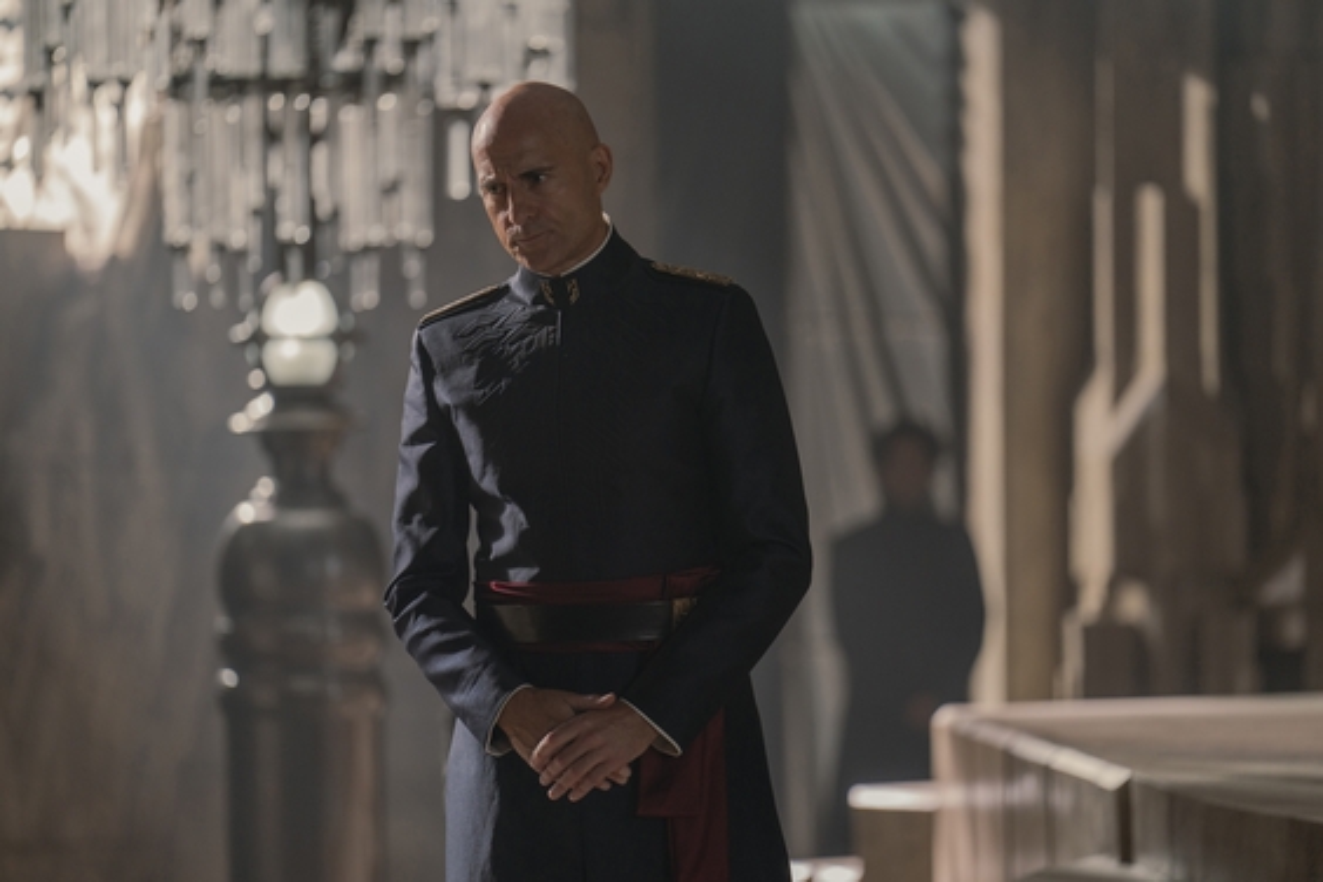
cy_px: 441
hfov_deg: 10.6
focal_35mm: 194
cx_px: 662
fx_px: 7129
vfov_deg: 7.1
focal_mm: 194
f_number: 2.8
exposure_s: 1/160
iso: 400
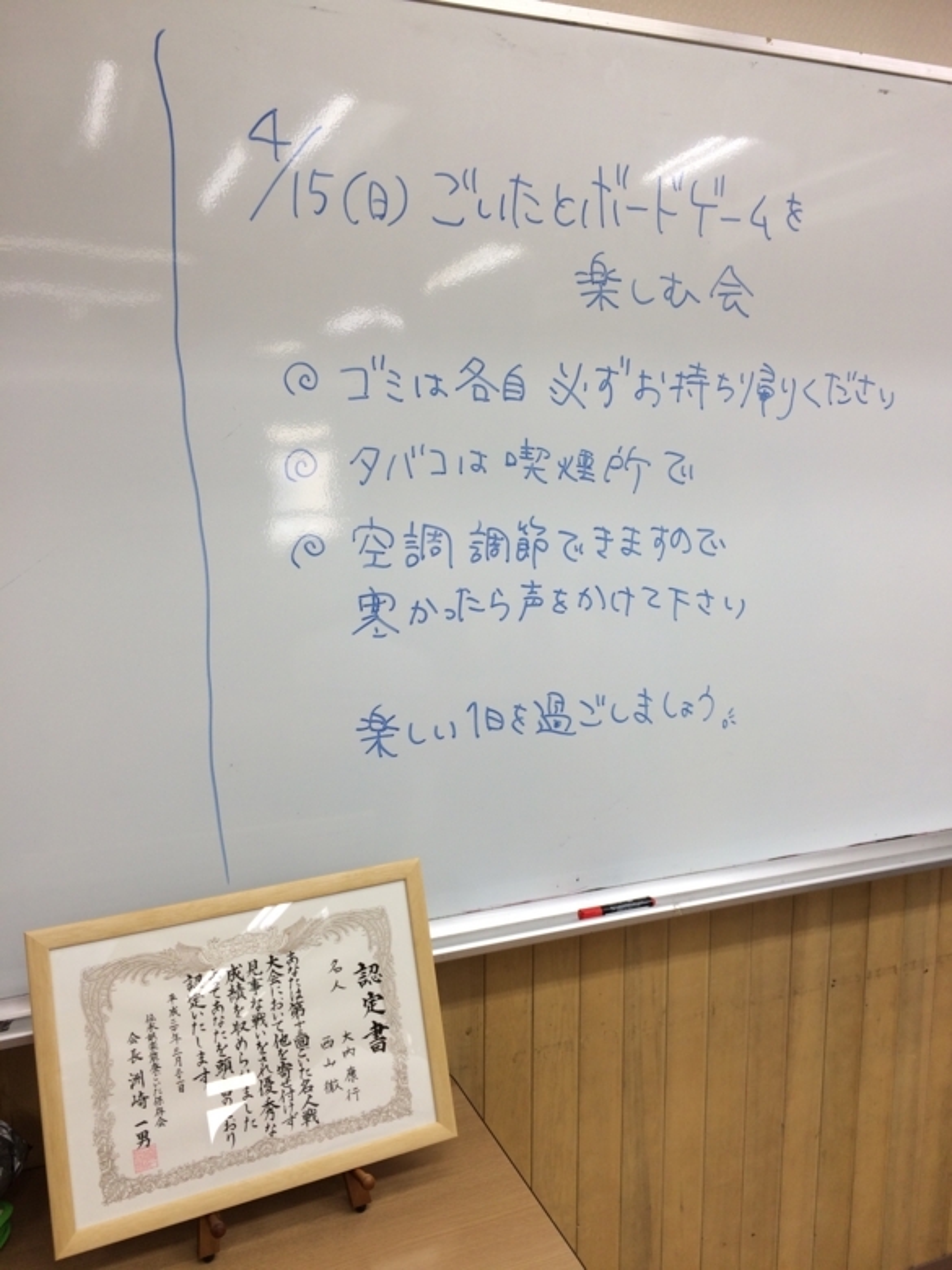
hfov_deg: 48.2
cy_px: 635
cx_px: 476
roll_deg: +0.2
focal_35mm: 29
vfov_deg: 61.7
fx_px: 1063
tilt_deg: -9.3
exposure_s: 1/100
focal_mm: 4.15
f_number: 2.2
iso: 40
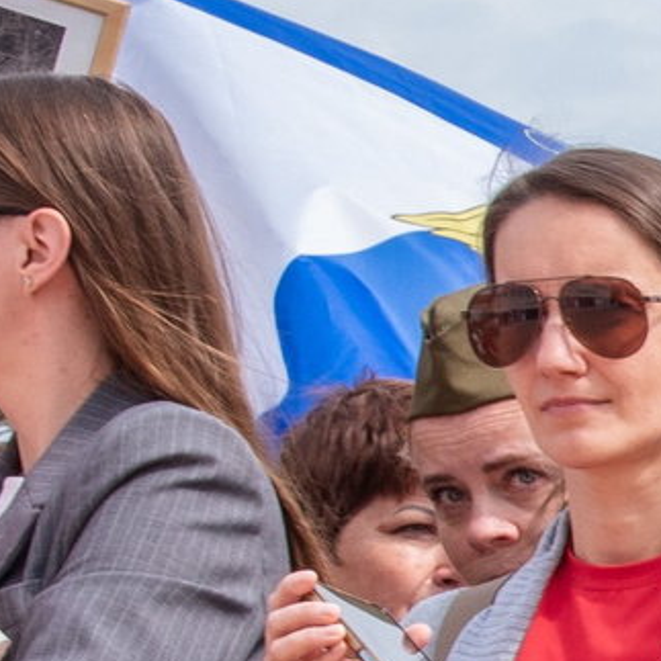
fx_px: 6697
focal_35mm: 310
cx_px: 2245
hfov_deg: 5.2
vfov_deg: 5.6
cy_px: 1063
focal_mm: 46
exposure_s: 1/160
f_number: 13
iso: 320
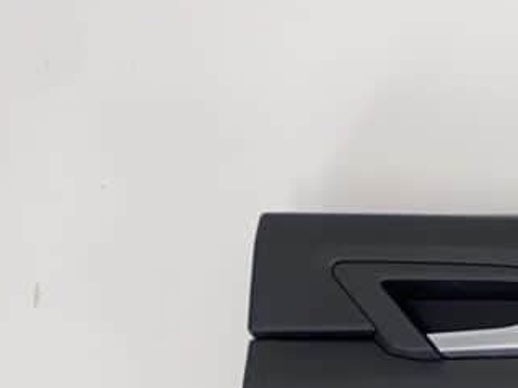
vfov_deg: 14.6
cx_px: 880
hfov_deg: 18.1
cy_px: 668
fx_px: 1346
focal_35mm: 90
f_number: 1.8
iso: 40
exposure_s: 1/100
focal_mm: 4.25
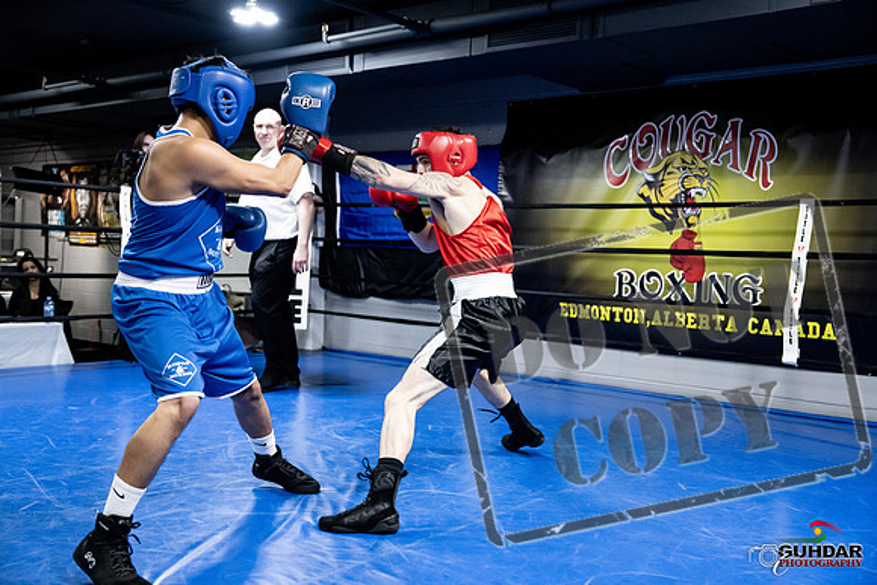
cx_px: 438
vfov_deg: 36.0
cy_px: 292
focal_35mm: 37
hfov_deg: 51.9
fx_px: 902
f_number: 2.8
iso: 8000
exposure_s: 1/1000
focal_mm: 37
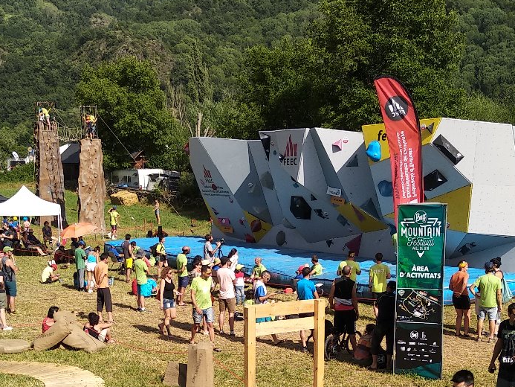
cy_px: 351
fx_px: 804
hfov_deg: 35.5
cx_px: 259
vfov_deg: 26.1
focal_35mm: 54
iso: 100
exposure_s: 1/880
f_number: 2.2
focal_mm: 3.83
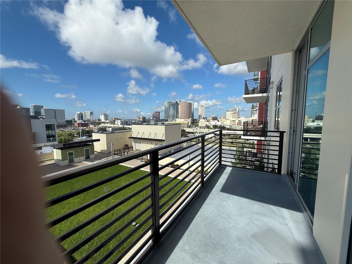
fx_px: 142
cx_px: 176
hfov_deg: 102.1
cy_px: 132
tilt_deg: -5.6
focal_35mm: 14
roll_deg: -0.1
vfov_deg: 85.7
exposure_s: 1/3125
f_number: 2.2
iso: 50
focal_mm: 2.22
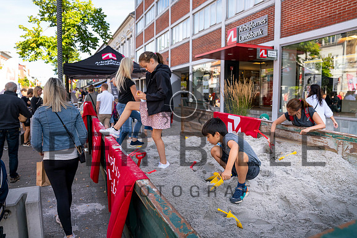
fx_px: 246
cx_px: 178
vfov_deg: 51.7
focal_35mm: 25
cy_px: 119
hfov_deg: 71.9
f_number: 3.5
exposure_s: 1/1250
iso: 640
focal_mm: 24
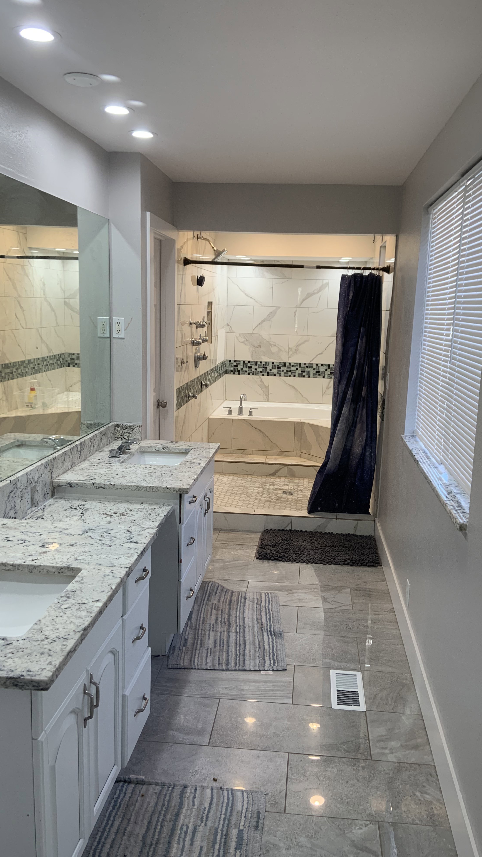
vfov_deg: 66.1
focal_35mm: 29
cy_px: 430
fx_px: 659
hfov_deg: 40.2
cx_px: 254
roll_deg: -1.7
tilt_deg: -9.2
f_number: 1.8
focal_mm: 4.25
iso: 80
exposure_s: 1/120
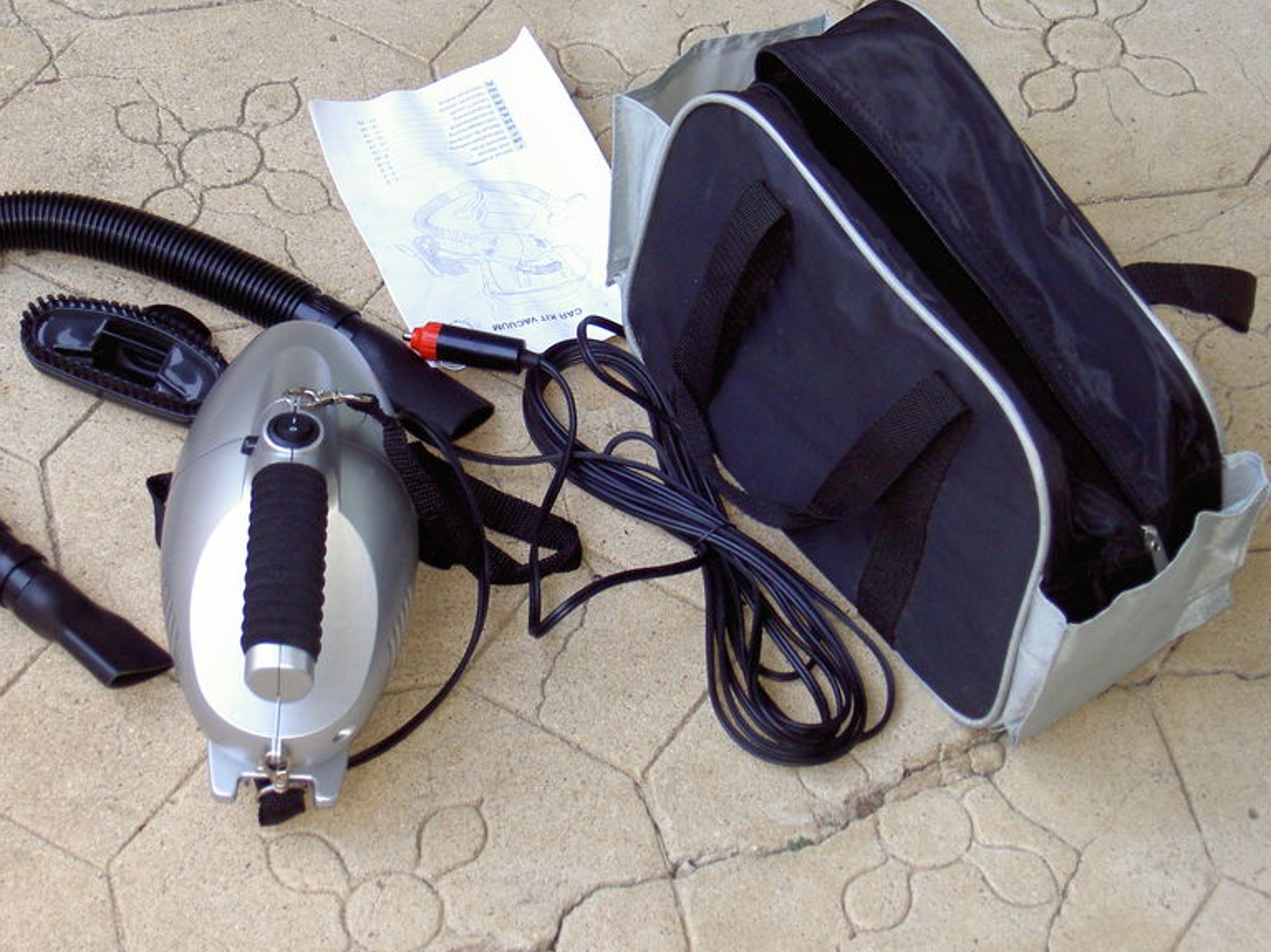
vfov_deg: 16.4
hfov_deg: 21.8
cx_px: 535
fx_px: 3304
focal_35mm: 90
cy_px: 406
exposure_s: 1/80
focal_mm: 14.2
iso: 100
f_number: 3.7
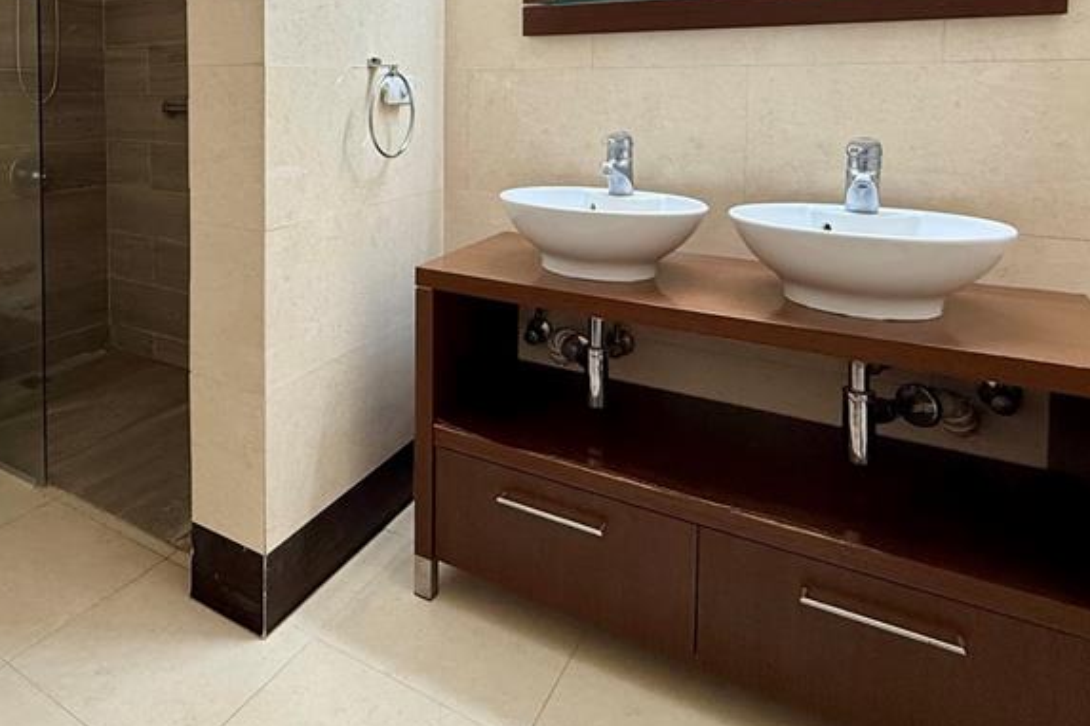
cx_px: 274
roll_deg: -0.3
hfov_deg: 65.2
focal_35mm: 26
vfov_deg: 46.5
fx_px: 787
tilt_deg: -2.4
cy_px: 127
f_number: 2.2
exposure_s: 1/120
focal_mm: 2.22
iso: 200
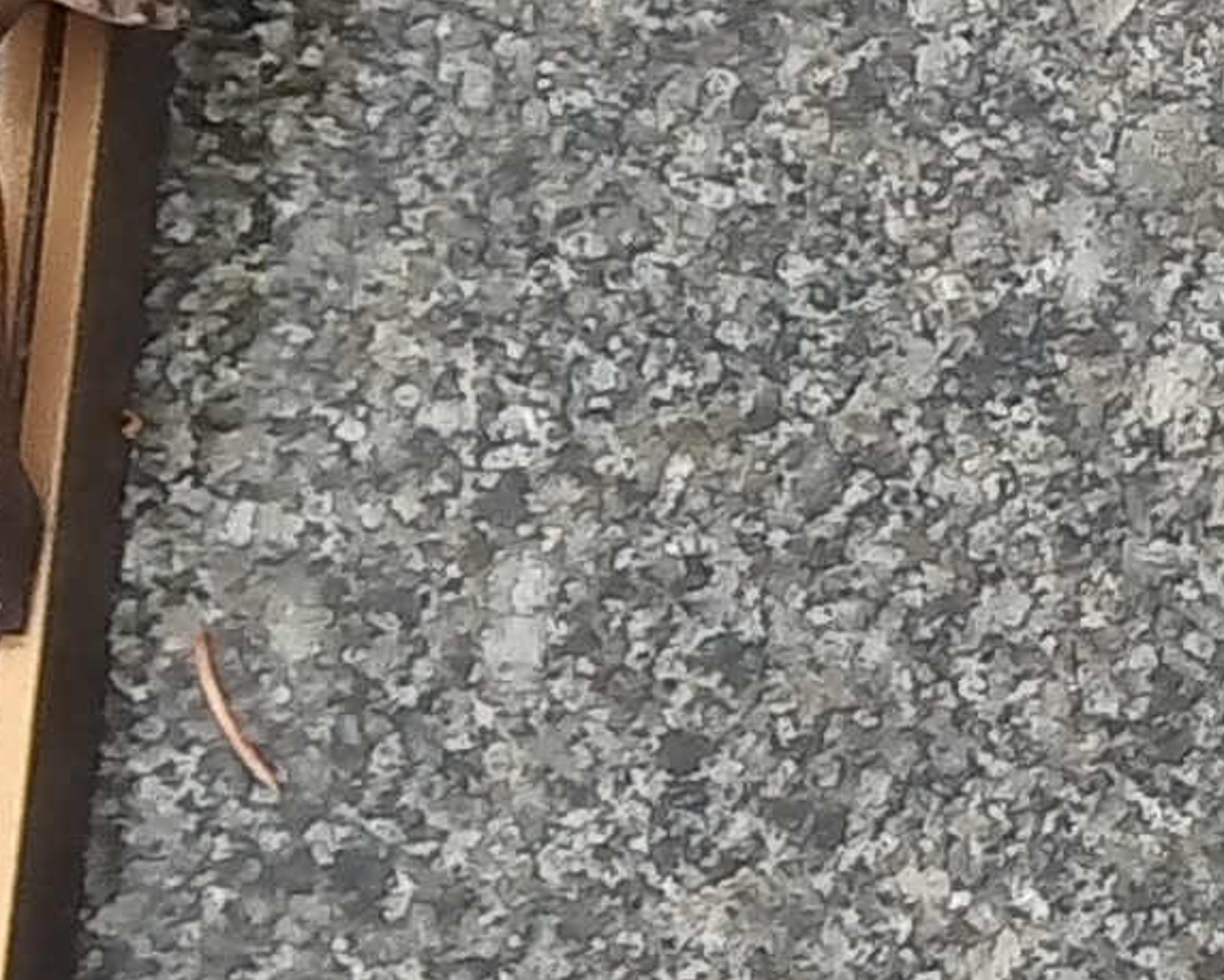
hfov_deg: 10.9
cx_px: 3152
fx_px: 5146
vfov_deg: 10.8
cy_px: 954
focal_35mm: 142
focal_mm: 3.54
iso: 117
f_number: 2
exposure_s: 1/447
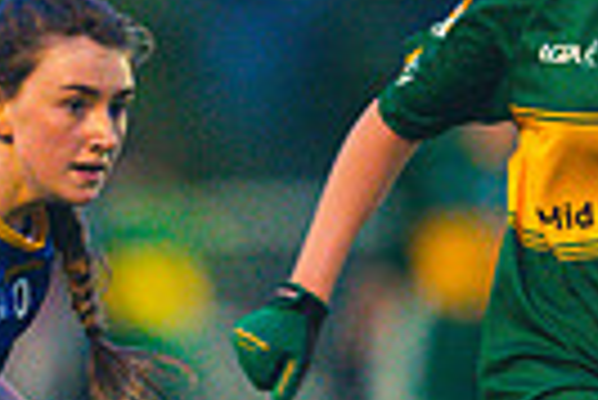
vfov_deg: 0.7
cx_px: 11
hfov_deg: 1.0
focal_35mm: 2047
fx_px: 34040
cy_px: 528
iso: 5000
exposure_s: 1/500
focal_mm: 400
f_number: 2.8
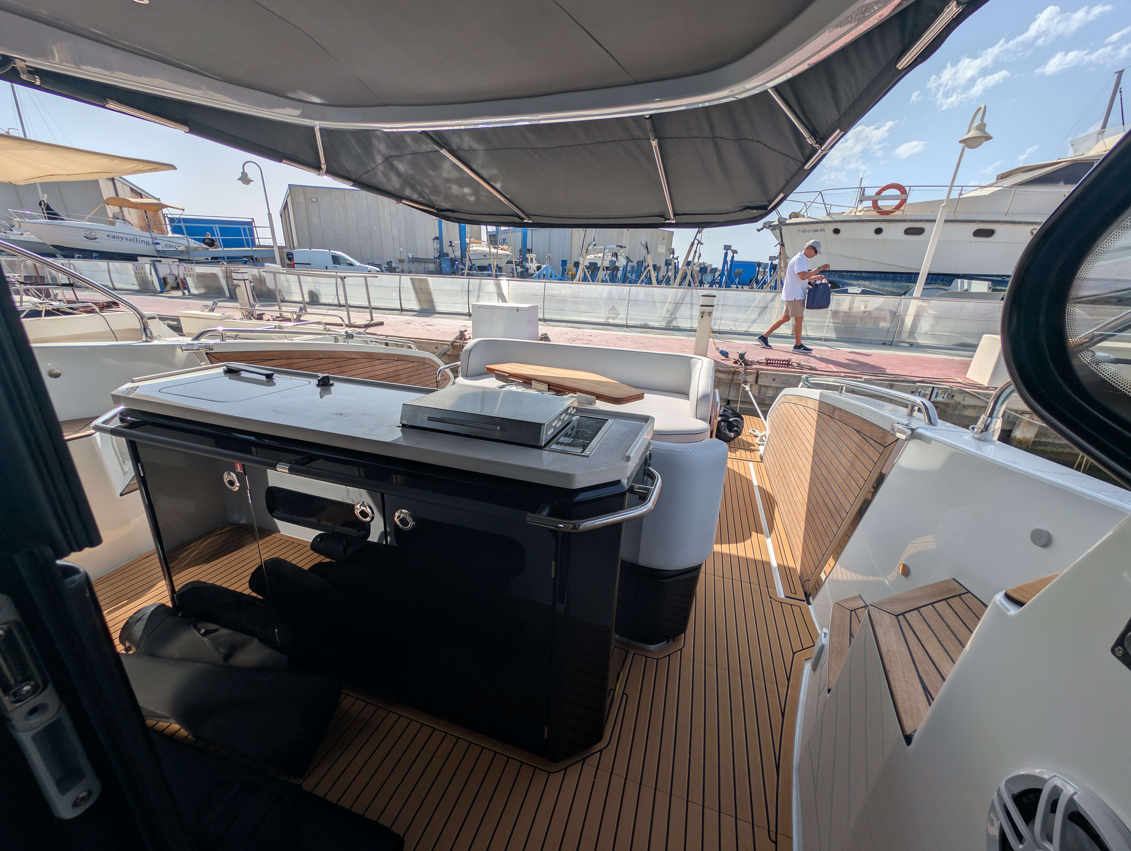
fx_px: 393
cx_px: 566
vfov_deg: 94.6
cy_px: 426
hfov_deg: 110.5
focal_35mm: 12
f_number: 1.95
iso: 40
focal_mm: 2.23
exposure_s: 1/2370
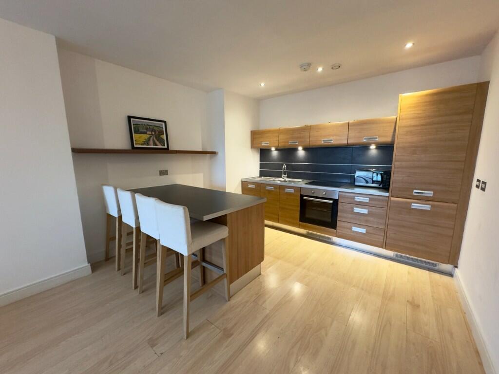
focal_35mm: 14
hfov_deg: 102.1
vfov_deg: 85.7
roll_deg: +0.3
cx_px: 250
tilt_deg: -8.9
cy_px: 187
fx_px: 202
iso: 400
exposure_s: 1/50
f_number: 2.2
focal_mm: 2.22
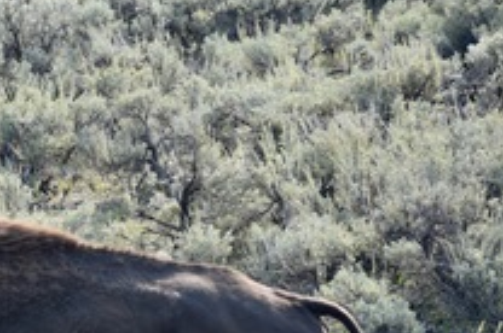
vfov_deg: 3.1
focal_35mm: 445
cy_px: 344
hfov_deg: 4.6
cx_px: -155
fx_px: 6208
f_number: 5.6
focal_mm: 110
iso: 280
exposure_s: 1/500
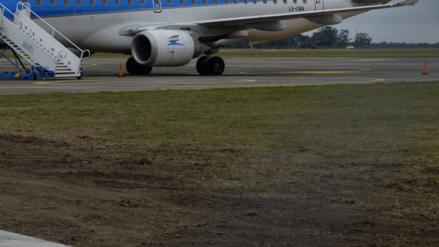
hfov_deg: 19.4
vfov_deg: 11.0
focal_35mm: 110
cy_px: 48
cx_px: 133
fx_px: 1280
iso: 200
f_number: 5
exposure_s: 1/500
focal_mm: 48.4
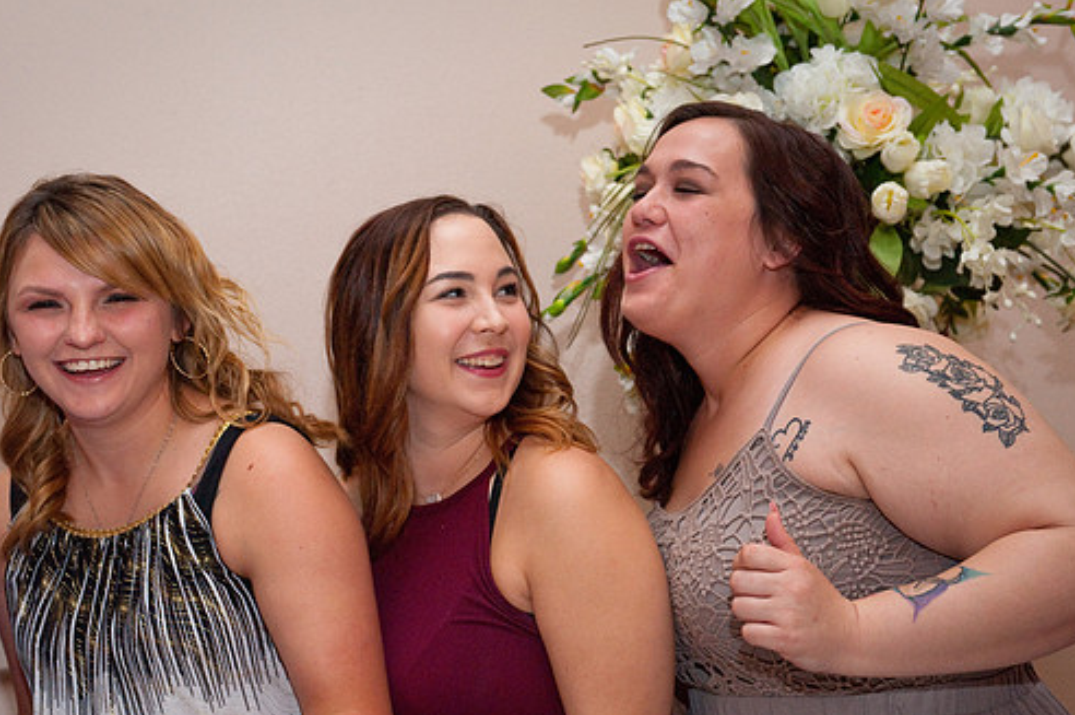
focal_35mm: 59
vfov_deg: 22.9
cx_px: 479
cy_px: 400
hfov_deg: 33.9
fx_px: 1760
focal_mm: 50
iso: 3200
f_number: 5.6
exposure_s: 1/160
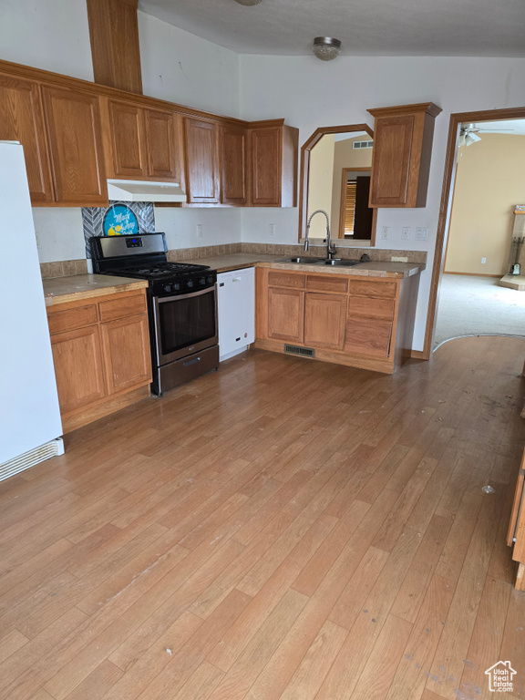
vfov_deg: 73.9
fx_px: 465
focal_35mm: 23
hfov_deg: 58.9
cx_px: 262
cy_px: 350
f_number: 1.7
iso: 320
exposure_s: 1/120
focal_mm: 6.3
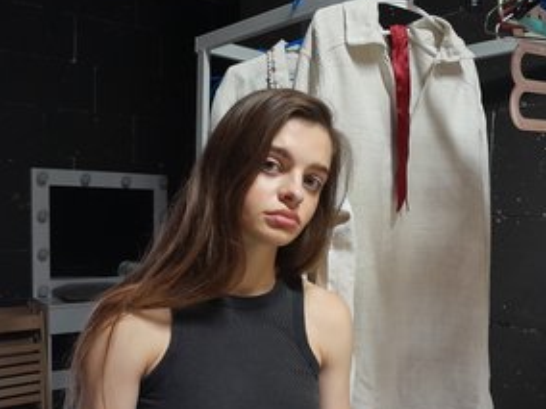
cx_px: 273
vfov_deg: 37.4
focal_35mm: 38
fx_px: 599
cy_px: 263
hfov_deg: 49.0
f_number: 1.8
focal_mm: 4
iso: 400
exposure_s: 1/50
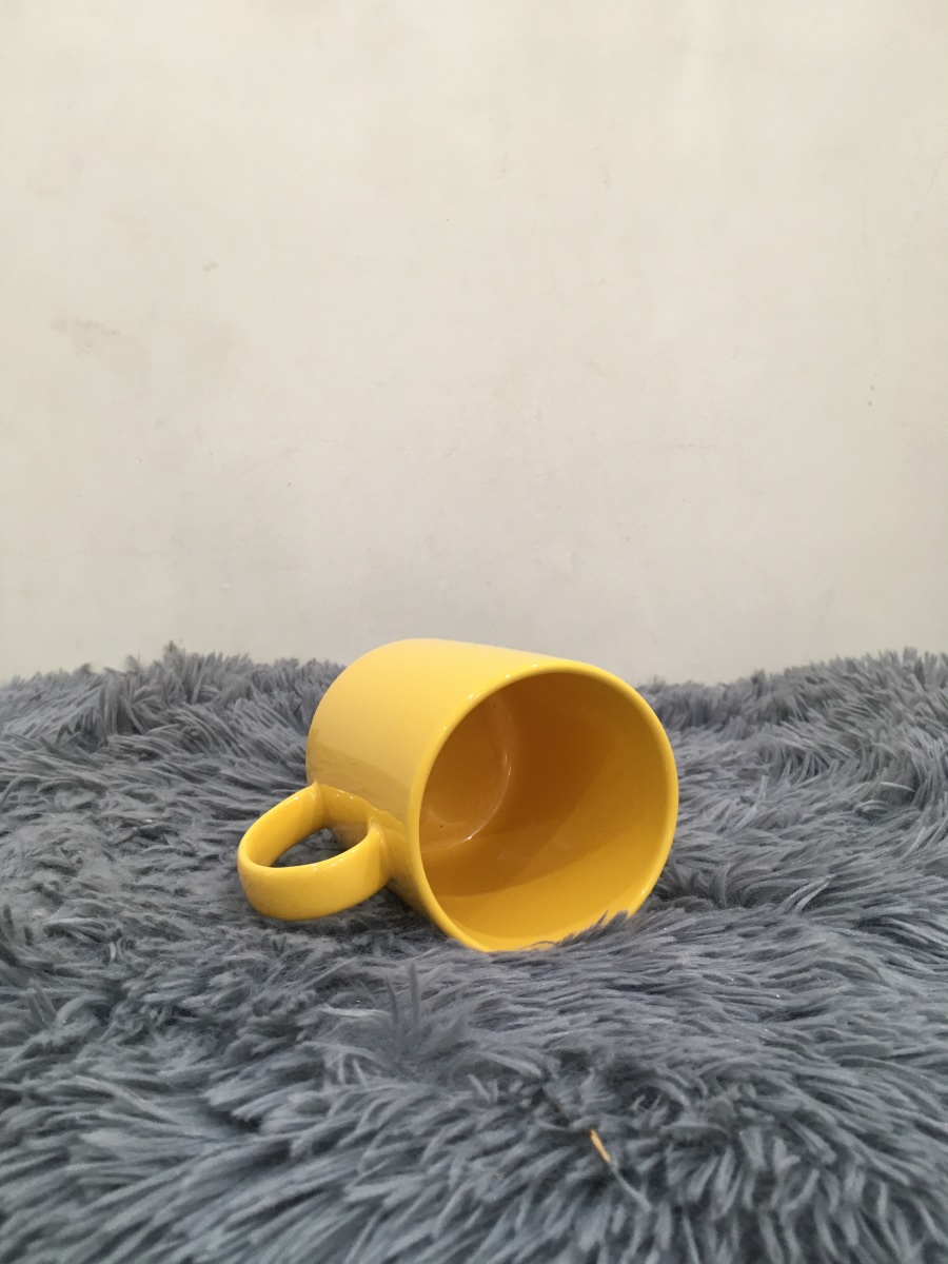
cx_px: 474
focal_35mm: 29
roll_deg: -0.9
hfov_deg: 48.2
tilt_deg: -10.0
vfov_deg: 61.7
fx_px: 1059
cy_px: 632
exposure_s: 1/33
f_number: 2.2
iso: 80
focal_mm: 4.15
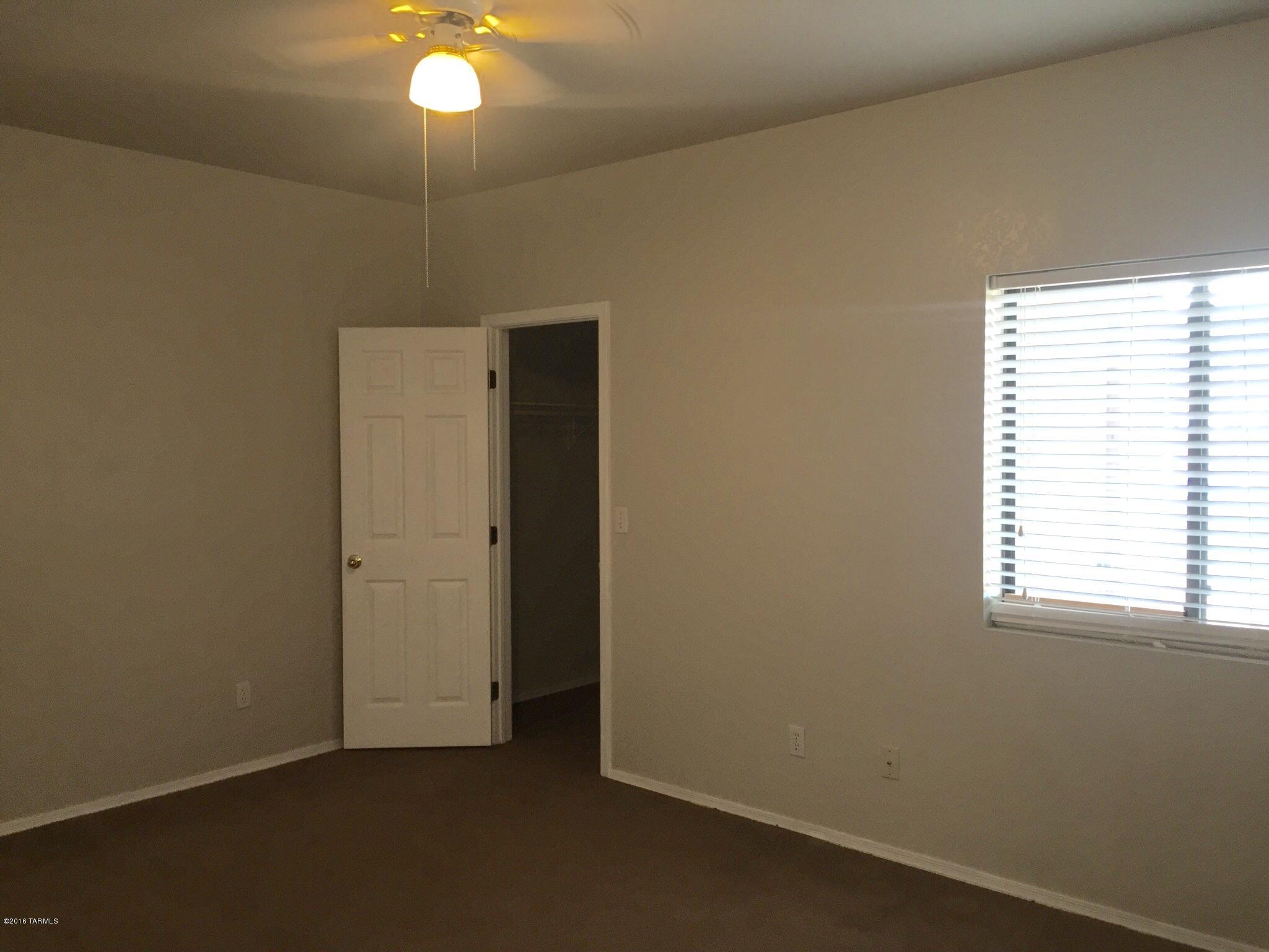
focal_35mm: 29
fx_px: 1063
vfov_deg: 48.2
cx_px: 634
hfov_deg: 61.7
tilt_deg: -0.9
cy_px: 476
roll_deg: -0.5
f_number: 2.2
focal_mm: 4.15
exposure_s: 1/30
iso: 80
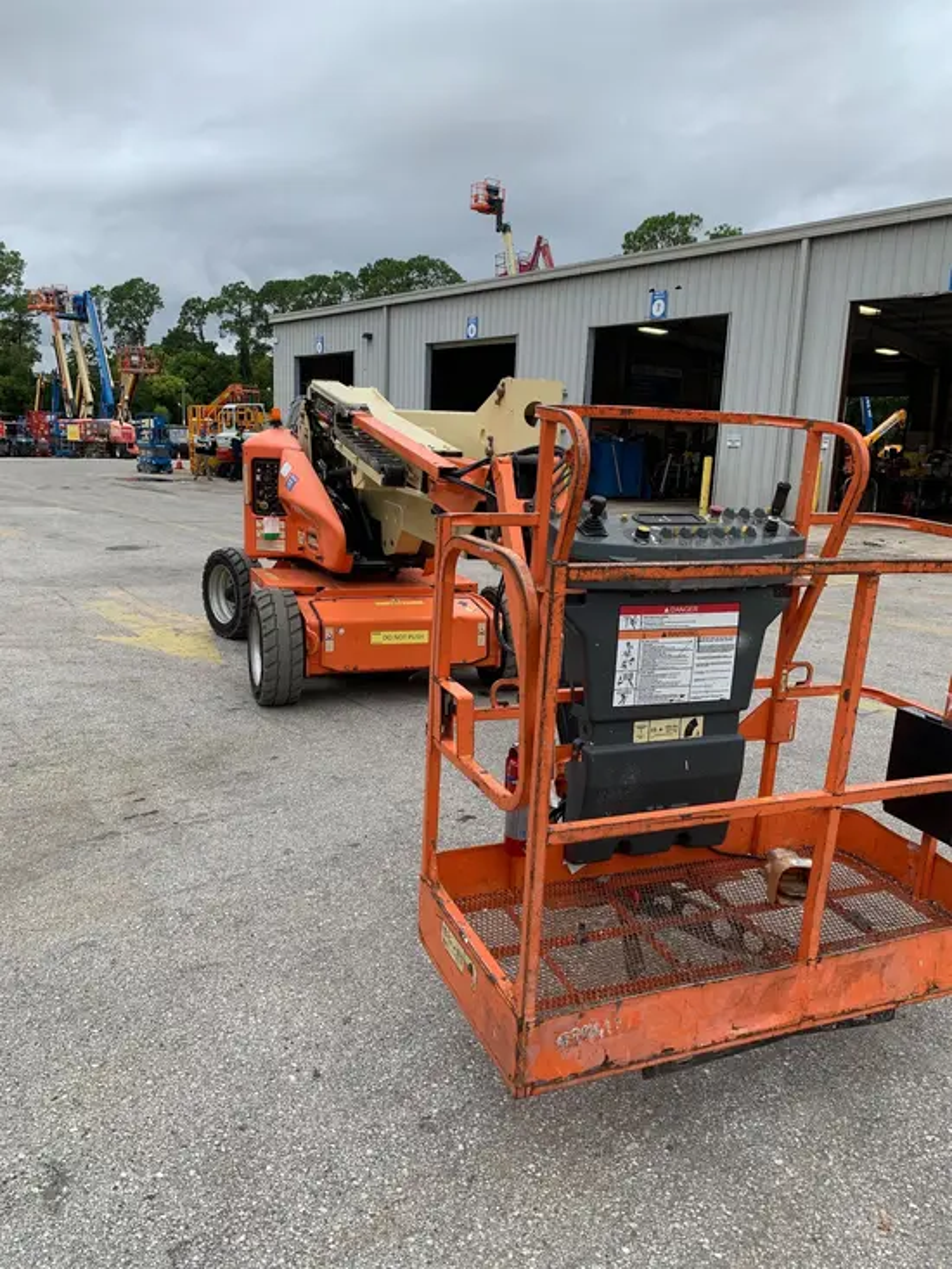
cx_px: 476
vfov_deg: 67.3
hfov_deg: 53.1
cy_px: 634
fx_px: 953
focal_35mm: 26
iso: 25
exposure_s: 1/495
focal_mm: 4.25
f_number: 1.8
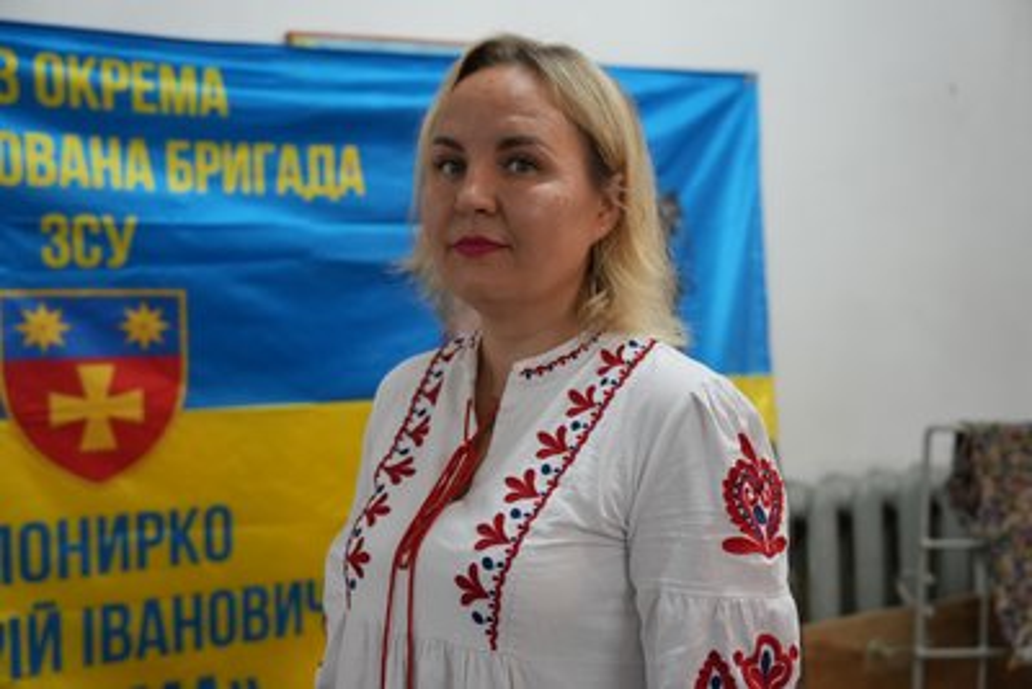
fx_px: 1176
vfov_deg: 32.7
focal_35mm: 41
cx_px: 516
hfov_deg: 47.4
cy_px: 344
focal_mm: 41
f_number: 2.8
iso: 250
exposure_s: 1/100
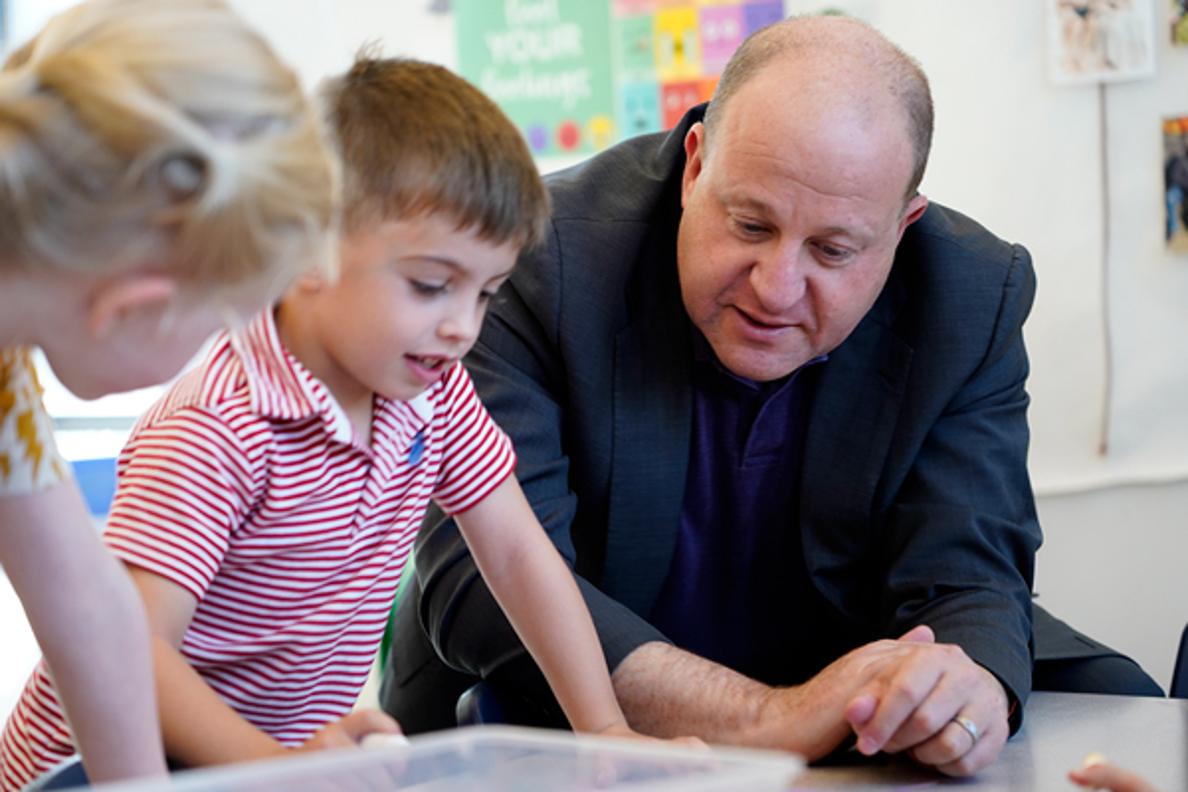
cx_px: 594
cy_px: 396
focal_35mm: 96
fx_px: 3168
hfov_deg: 21.2
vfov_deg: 14.3
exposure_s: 1/80
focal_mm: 96
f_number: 4
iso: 800
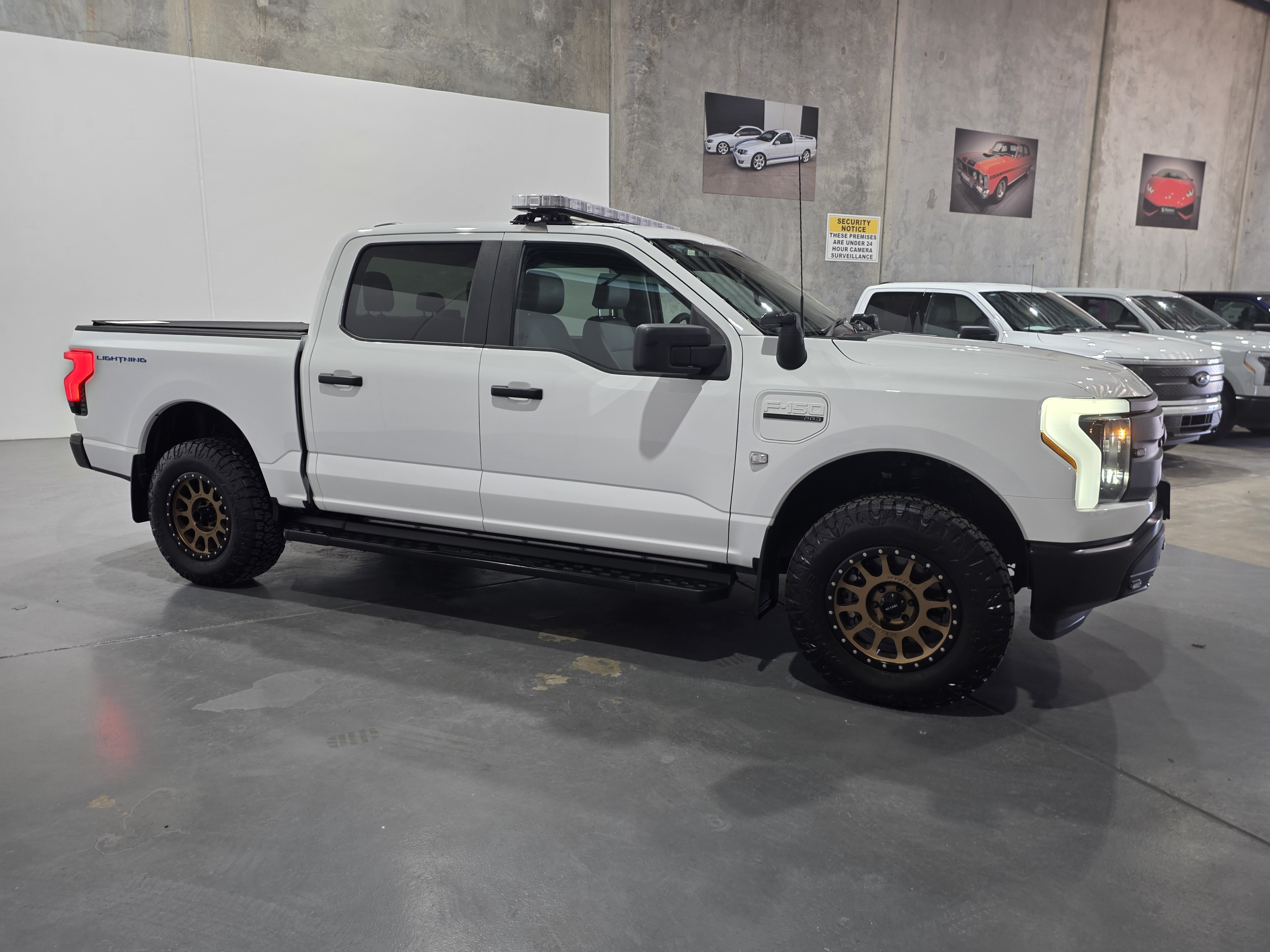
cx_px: 635
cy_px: 476
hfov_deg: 73.9
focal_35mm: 23
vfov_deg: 58.9
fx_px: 844
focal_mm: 6.25
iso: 80
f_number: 1.7
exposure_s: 1/50
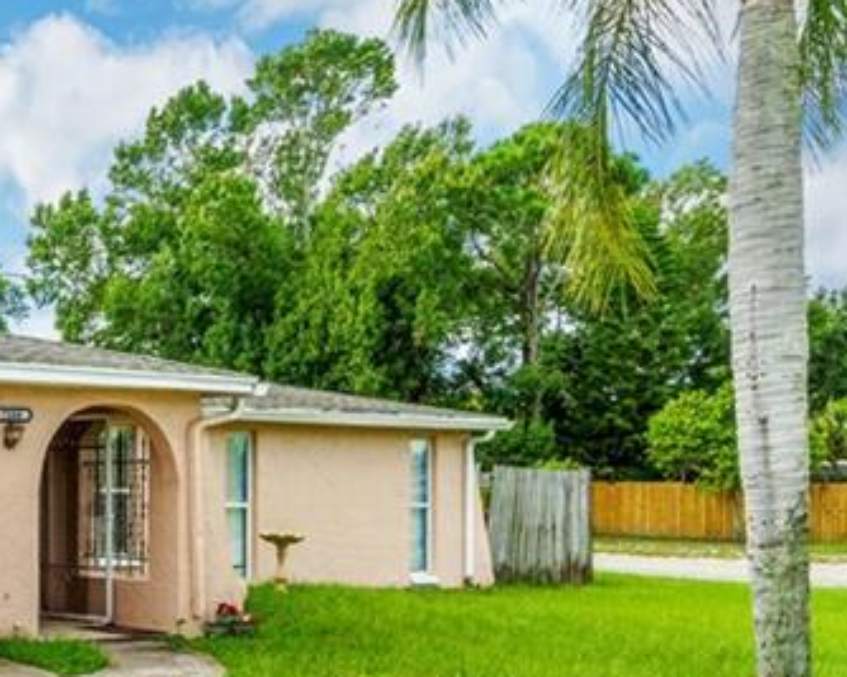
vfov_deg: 31.4
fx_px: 1189
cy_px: 484
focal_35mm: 47
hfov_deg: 32.8
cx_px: -152
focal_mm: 11
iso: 320
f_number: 8
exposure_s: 1/250
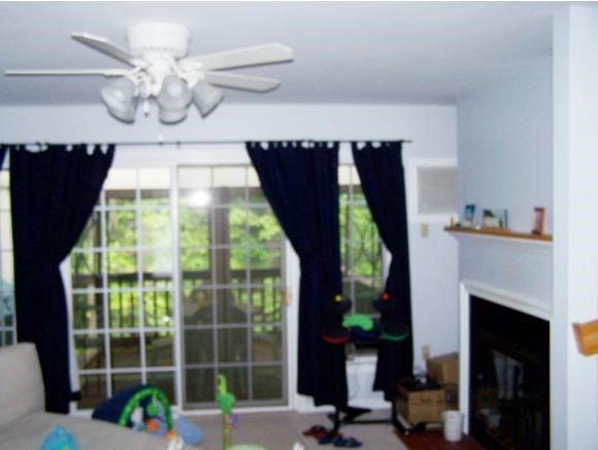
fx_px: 657
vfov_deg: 37.8
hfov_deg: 48.9
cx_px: 299
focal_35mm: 38
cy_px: 225
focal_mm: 6.3
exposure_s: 1/60
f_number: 2.8
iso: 80
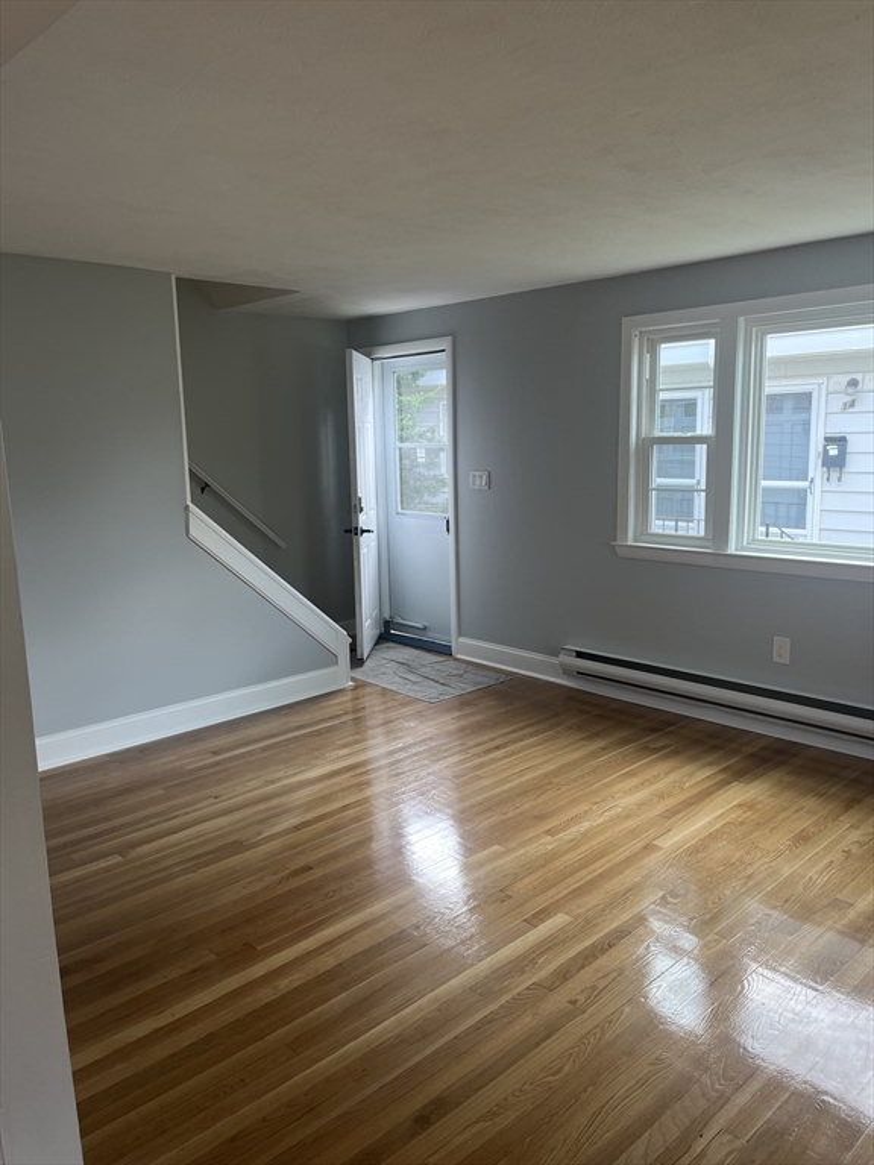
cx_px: 437
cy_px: 582
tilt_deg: -11.1
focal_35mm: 26
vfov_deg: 67.3
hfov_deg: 53.1
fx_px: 875
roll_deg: +2.3
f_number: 1.6
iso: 64
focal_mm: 5.1
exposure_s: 1/120
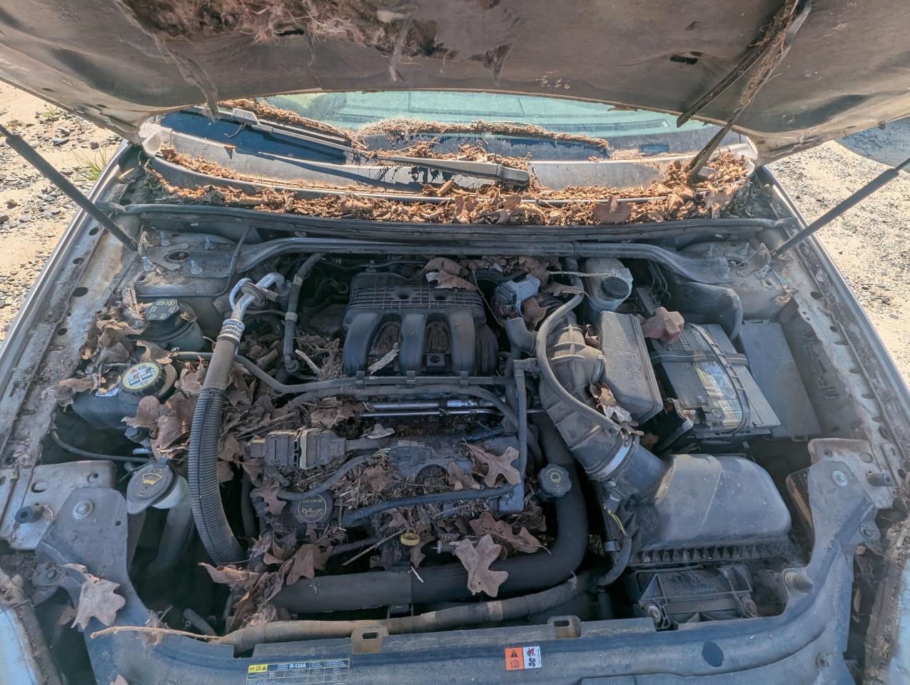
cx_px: 455
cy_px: 342
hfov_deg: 106.1
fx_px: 342
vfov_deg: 90.1
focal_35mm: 13
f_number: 2.2
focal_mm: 1.95
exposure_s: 1/821
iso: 42
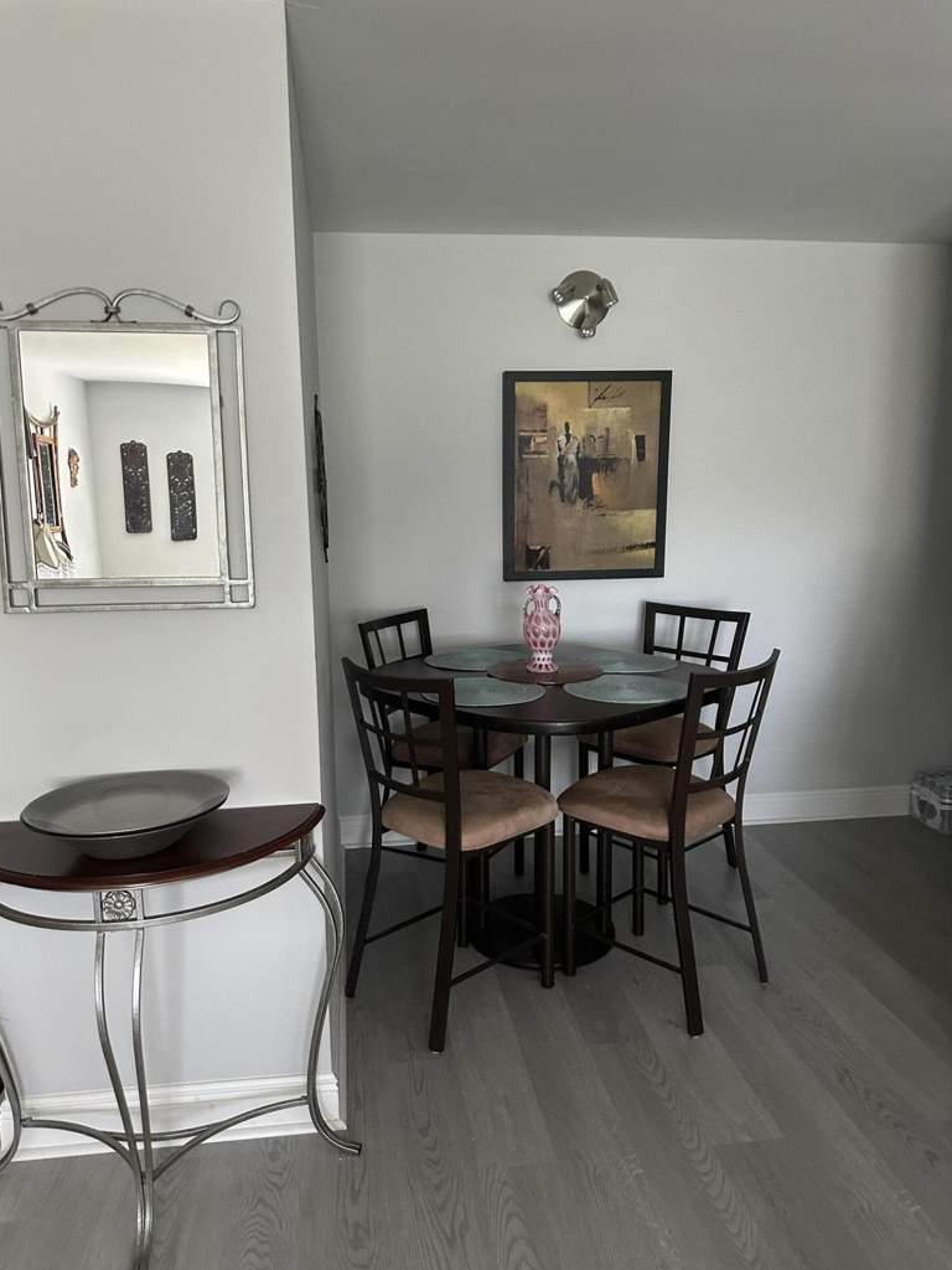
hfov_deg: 54.9
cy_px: 640
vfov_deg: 69.4
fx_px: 917
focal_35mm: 25
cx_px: 477
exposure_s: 1/60
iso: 500
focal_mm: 6.86
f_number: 1.78
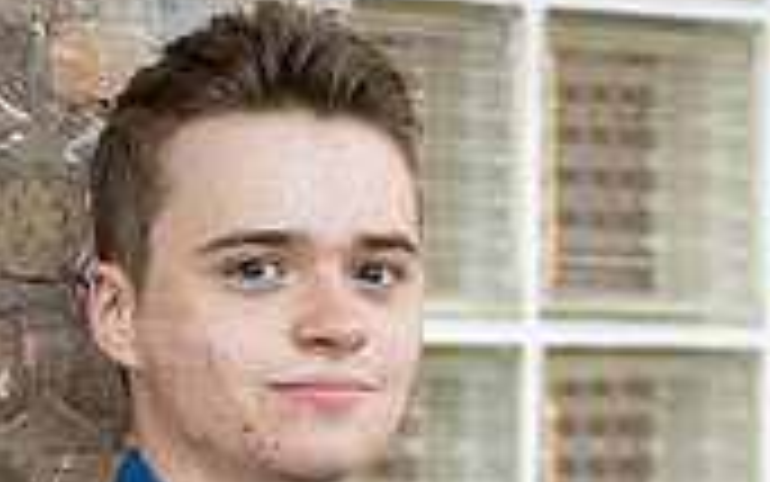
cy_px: 869
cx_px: 270
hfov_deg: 9.2
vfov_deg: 5.7
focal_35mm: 228
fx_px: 4786
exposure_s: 1/160
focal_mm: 85
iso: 100
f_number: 1.8
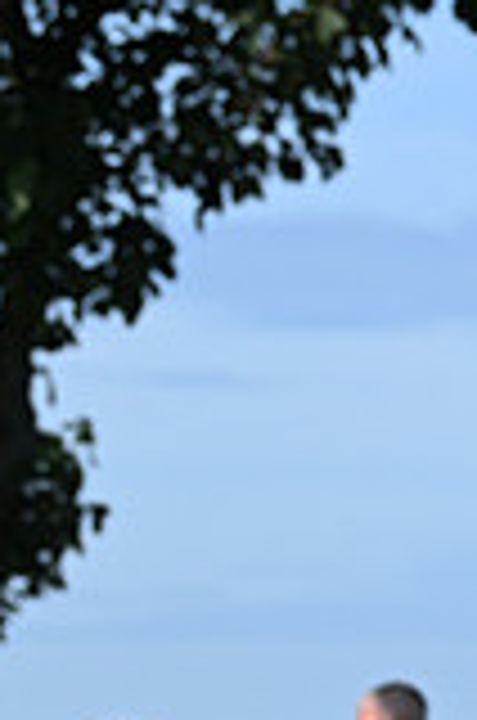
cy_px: 857
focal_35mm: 400
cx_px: 1156
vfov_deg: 5.1
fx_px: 7984
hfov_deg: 3.4
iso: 400
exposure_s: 1/2000
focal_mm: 110
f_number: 5.6
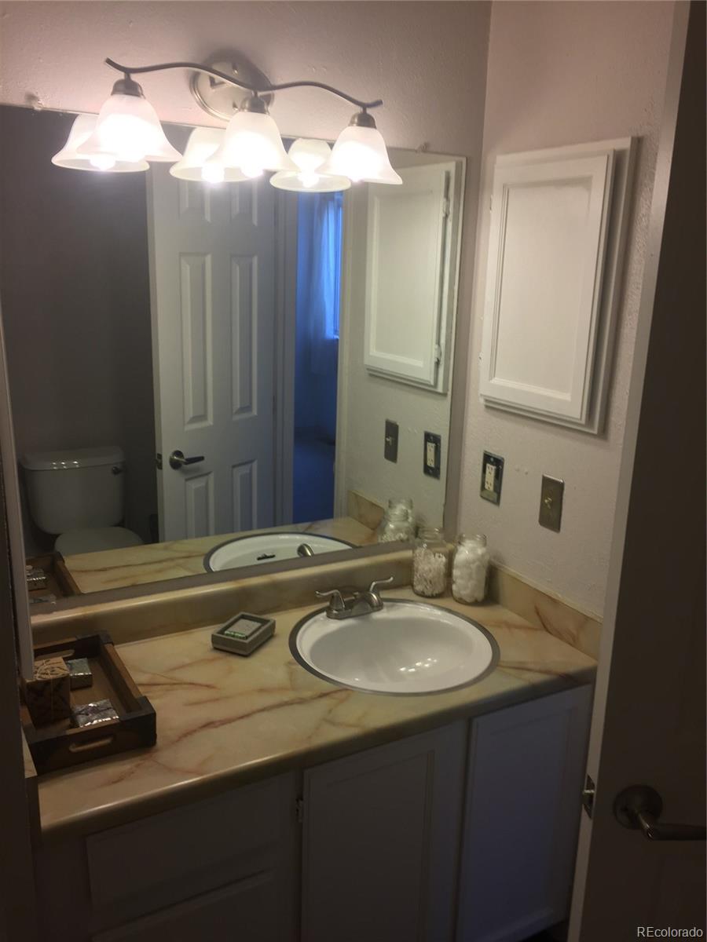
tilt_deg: -15.1
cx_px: 354
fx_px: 790
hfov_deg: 48.2
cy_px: 471
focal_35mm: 29
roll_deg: -2.1
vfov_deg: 61.7
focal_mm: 4.15
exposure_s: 1/40
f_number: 2.2
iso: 32
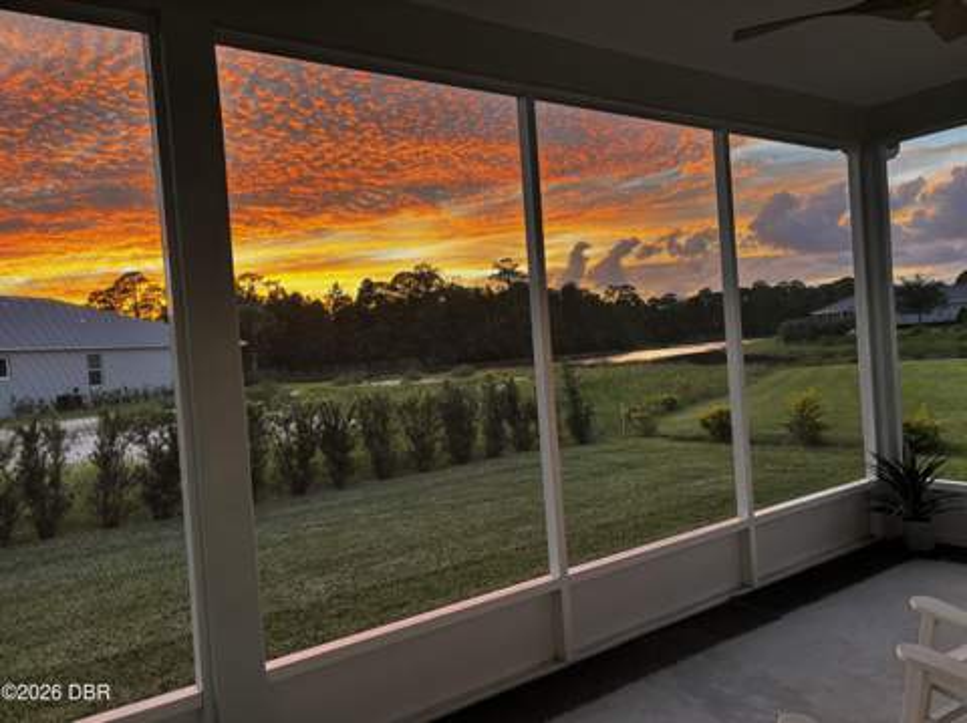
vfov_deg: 53.0
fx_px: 726
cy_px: 362
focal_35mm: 26
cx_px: 484
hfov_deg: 67.4
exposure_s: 1/60
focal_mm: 5.96
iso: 160
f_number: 1.6
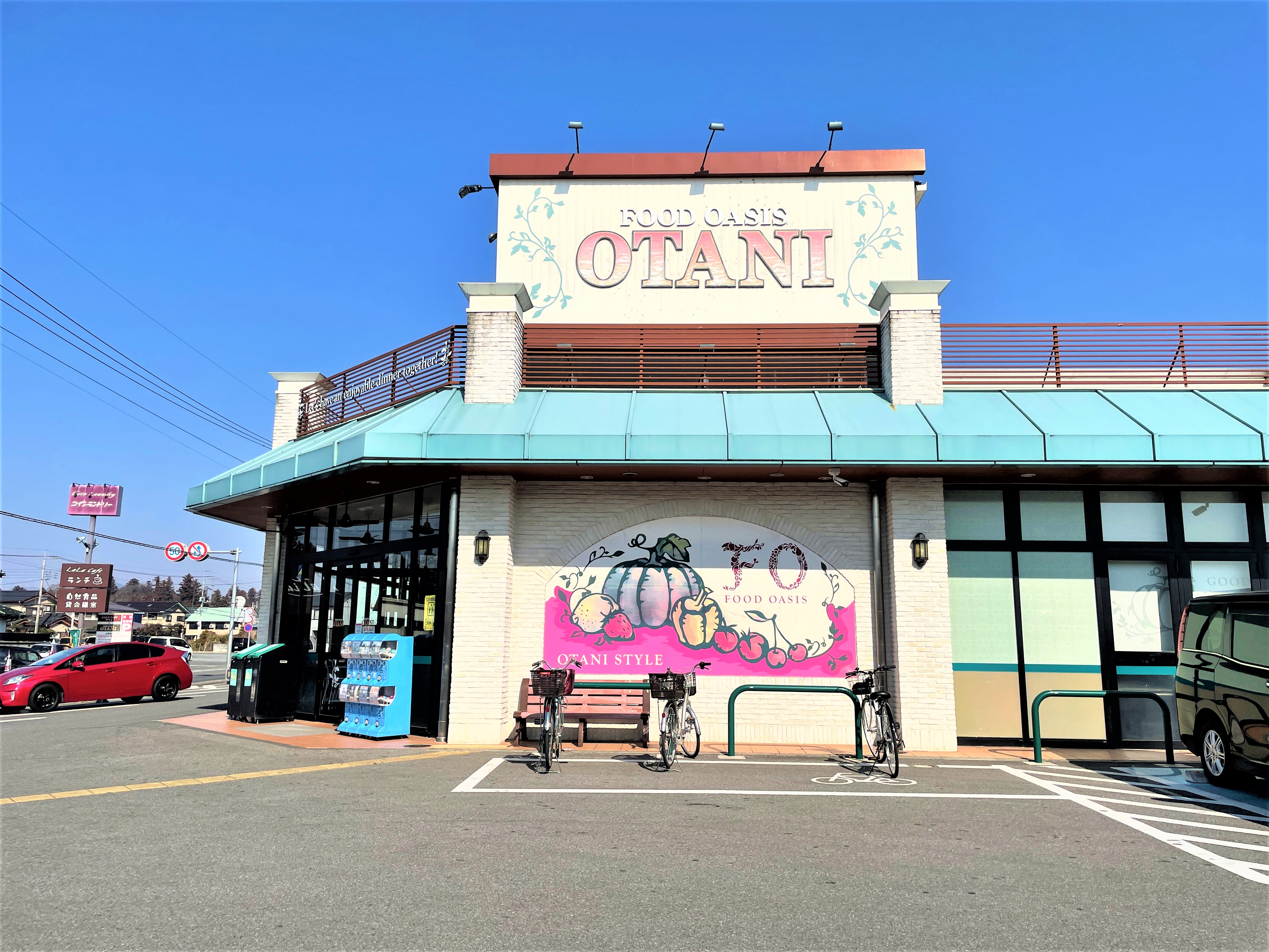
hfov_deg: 67.3
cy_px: 476
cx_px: 634
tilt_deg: +6.0
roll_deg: +0.1
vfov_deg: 53.1
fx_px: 953
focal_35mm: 26
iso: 32
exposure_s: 1/6494
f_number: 1.6
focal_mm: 4.2
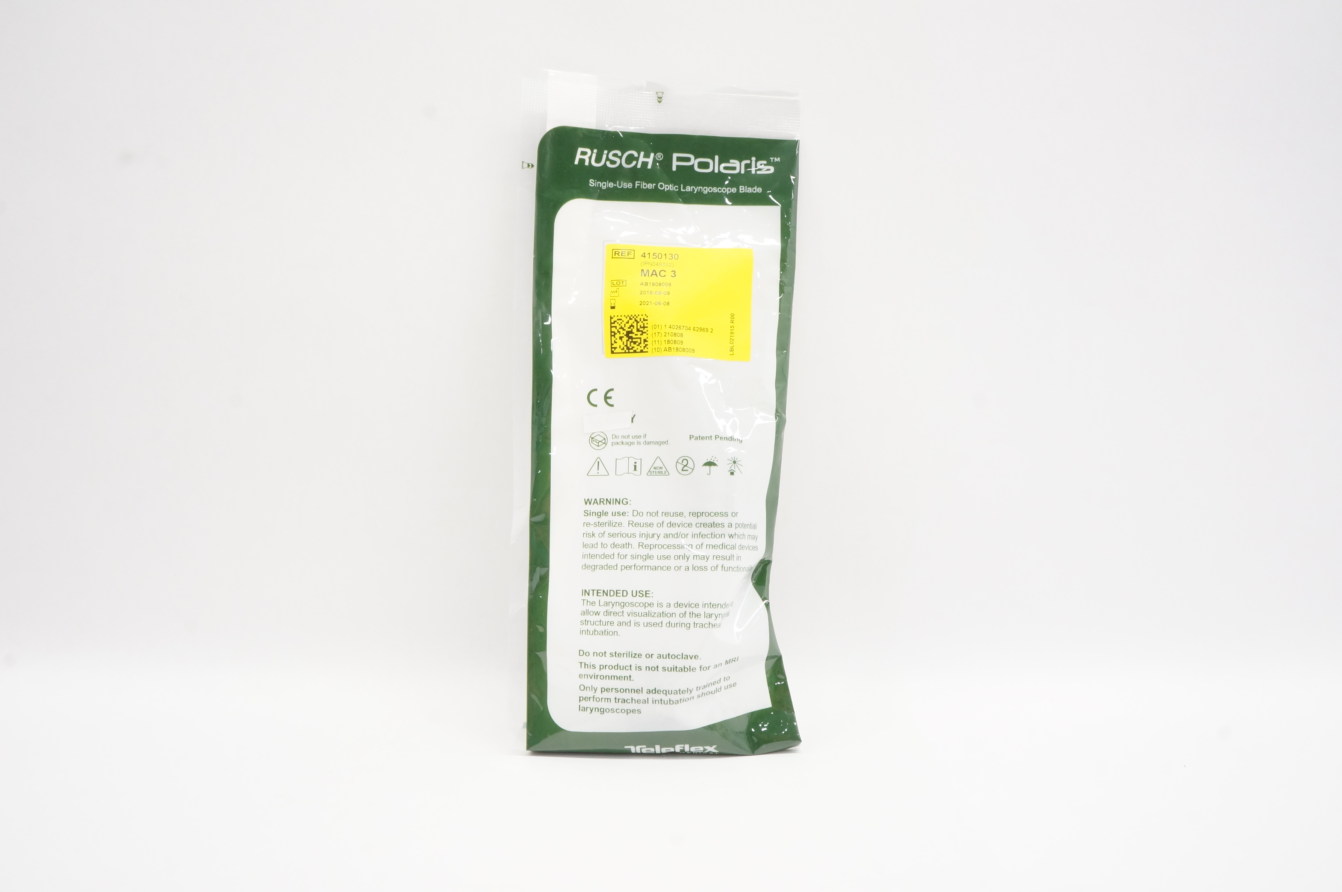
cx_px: 671
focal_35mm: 27
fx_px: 1005
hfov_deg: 67.4
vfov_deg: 47.8
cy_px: 446
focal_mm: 18
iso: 800
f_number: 14
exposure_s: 1/15
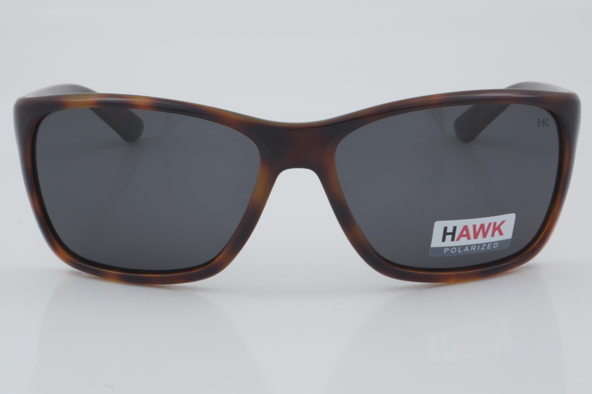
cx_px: 296
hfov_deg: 24.6
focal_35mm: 82
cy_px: 197
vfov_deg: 16.6
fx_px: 1357
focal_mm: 55
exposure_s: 1/4
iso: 100
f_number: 32
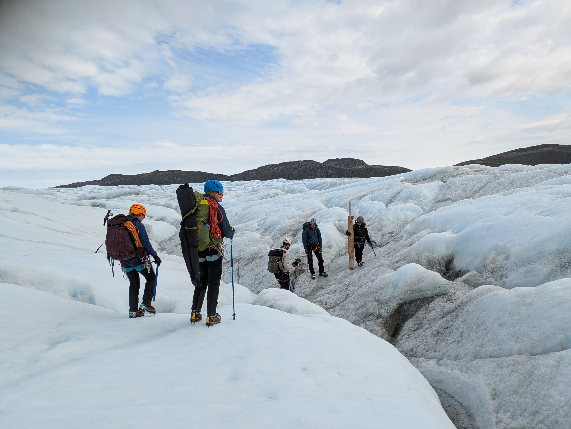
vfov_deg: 54.9
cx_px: 286
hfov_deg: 69.4
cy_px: 214
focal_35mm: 25
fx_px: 413
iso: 87
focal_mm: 5.43
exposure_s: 1/4184
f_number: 1.89
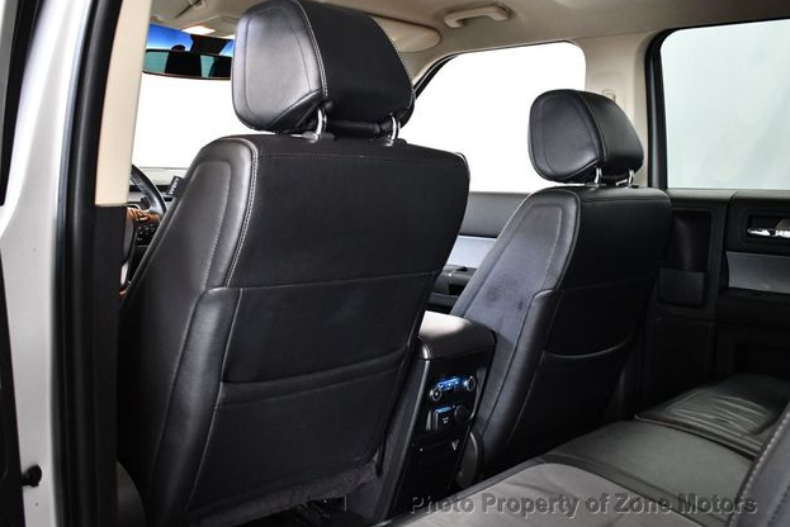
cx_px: 393
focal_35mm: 37
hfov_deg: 51.9
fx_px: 812
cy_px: 257
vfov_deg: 36.0
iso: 3200
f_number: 3.5
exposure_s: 1/80
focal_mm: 18
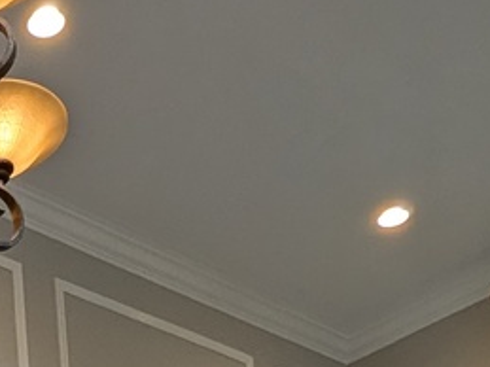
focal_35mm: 89
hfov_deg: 20.6
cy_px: 726
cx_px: -91
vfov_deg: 14.0
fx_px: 1259
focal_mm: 2.22
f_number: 2.2
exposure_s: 1/60
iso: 48
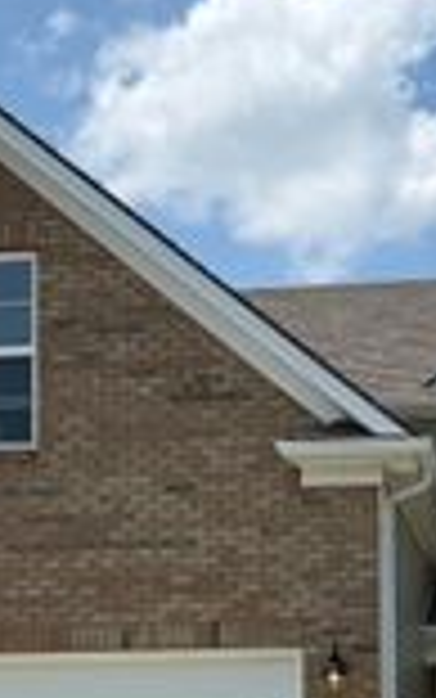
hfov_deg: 15.9
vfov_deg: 24.4
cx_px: 319
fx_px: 1558
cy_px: 637
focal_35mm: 82
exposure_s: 1/6173
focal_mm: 6.76
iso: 80
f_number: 1.78
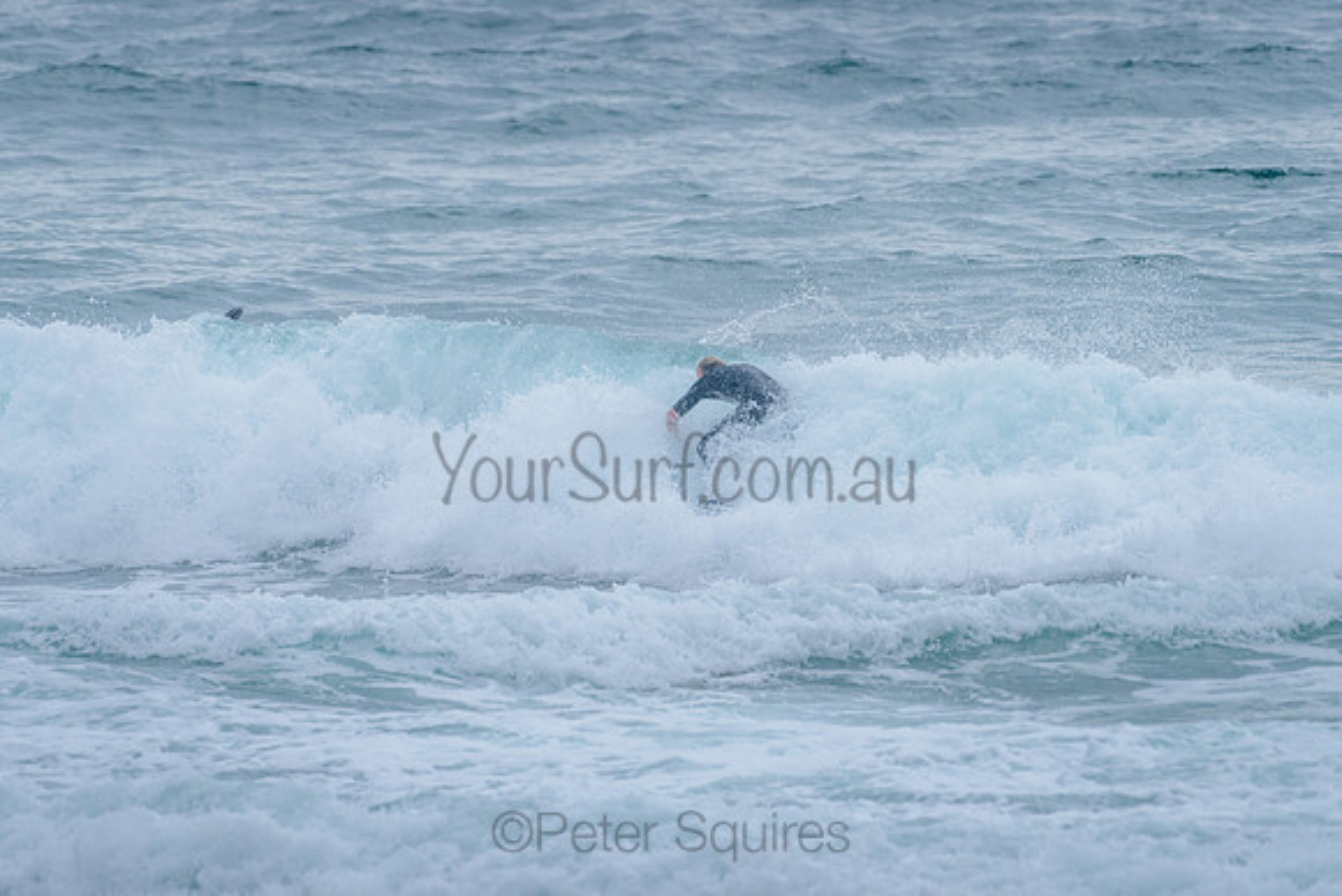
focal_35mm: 613
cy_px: 348
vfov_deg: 2.2
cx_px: 673
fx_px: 22847
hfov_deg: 3.4
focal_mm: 500
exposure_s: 1/1250
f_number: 5.6
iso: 640
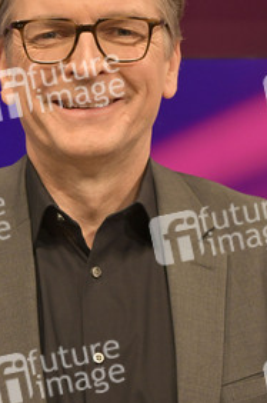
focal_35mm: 71
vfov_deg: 28.4
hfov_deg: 19.1
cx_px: 93
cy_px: 160
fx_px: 793
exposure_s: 1/200
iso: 2000
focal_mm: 50
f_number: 5.6
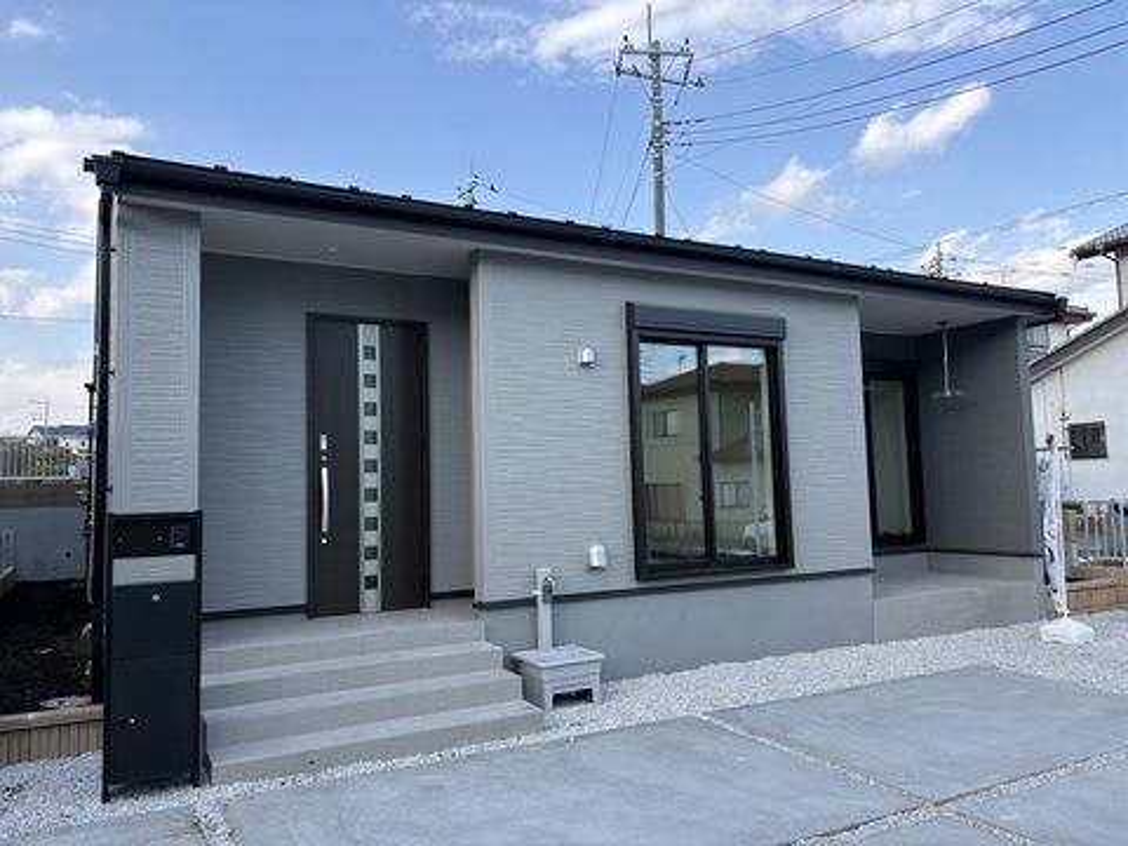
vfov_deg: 53.1
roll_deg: +1.0
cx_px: 564
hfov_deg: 67.3
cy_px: 423
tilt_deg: +2.7
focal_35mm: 26
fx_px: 847
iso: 50
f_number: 1.6
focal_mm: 5.96
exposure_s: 1/861
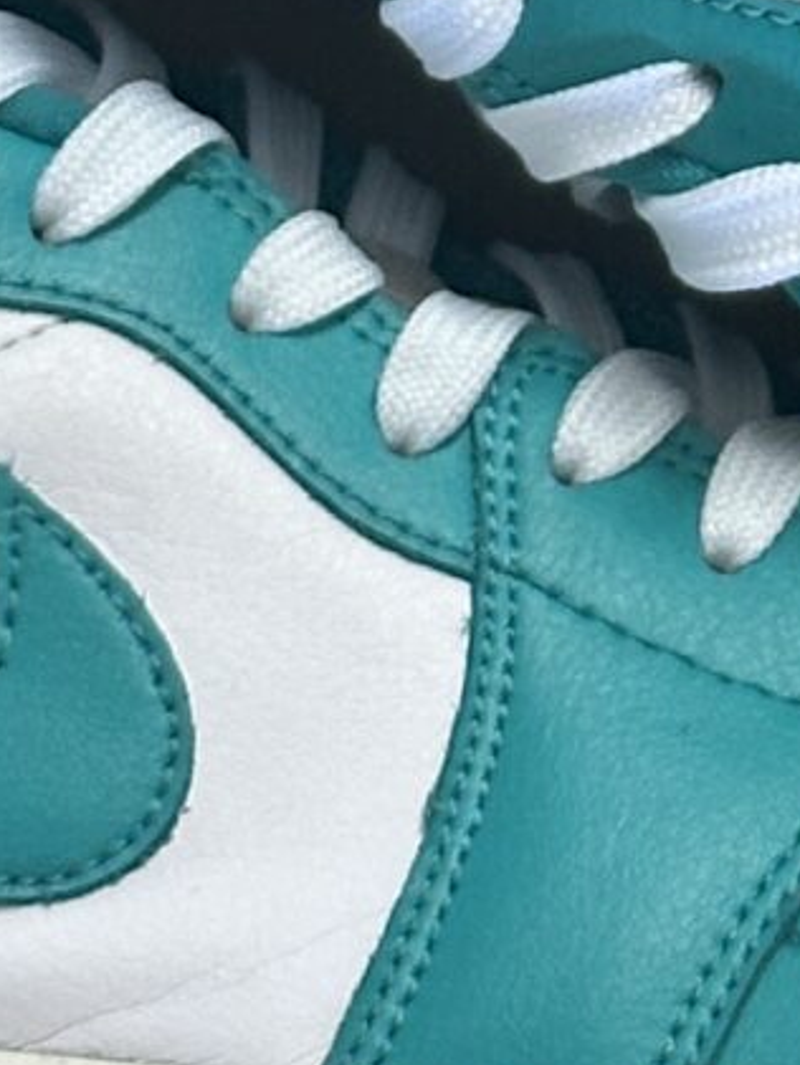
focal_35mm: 292
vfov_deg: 6.6
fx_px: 8993
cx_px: 554
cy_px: -1004
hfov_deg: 5.1
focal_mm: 6.86
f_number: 1.78
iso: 125
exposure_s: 1/50
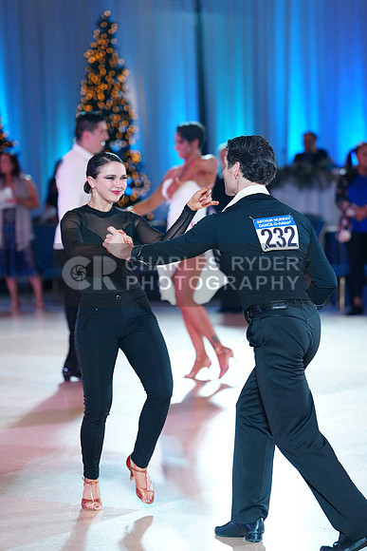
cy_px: 276
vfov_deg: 17.1
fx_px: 1834
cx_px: 184
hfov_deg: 11.4
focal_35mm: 120
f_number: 2.8
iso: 1600
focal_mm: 120
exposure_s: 1/500
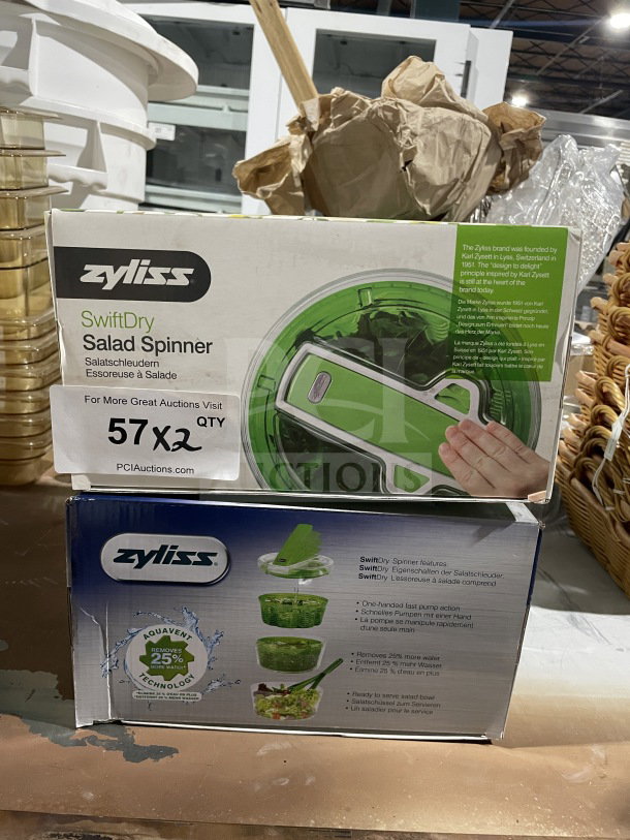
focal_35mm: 26
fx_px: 631
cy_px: 420
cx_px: 315
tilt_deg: -14.9
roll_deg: -4.9
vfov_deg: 67.3
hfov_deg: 53.1
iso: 400
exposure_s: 1/60
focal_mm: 4.2
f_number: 1.6
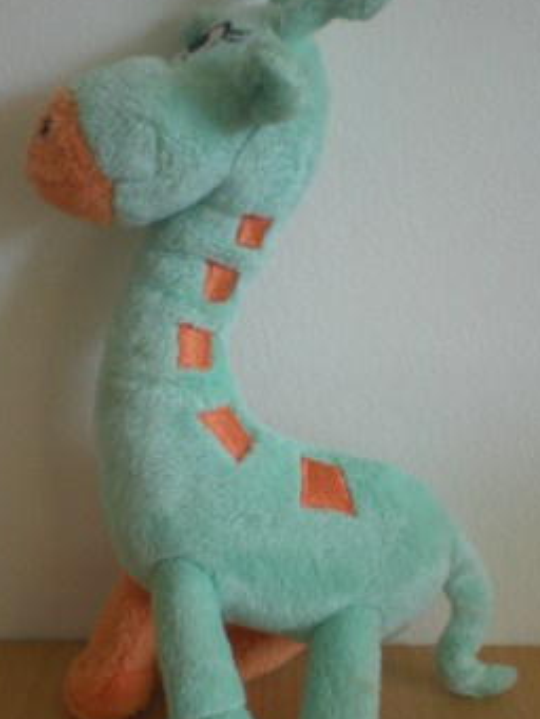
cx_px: 253
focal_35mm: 58
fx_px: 1206
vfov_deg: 33.1
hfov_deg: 25.2
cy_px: 432
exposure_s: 1/59.5
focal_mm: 6.3
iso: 155
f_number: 3.1
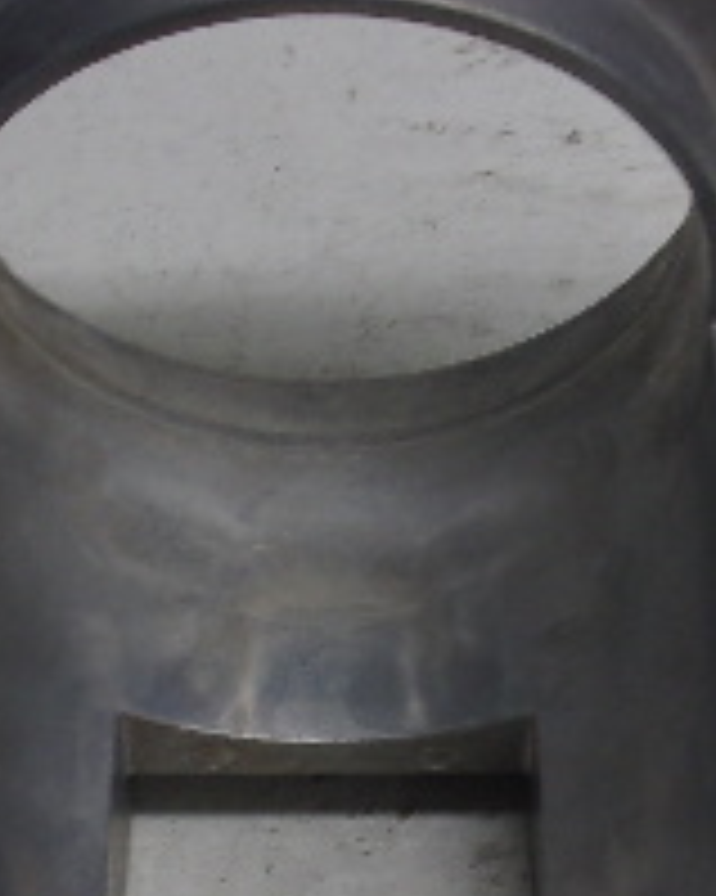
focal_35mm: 88
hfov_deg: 17.4
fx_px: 2333
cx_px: 324
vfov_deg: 21.6
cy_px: 639
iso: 80
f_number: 3.9
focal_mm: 5.1
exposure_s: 1/38
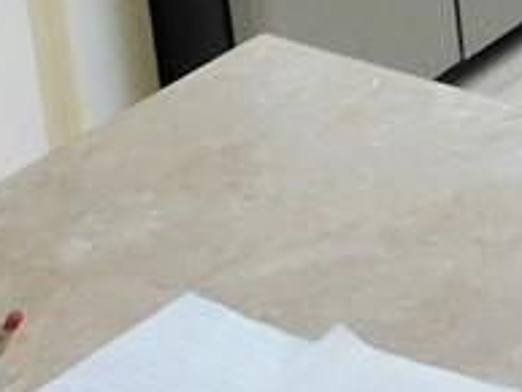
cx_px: 979
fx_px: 1841
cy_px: -546
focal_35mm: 122
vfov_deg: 10.5
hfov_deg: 14.1
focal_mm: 4
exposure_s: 1/20
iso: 400
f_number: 3
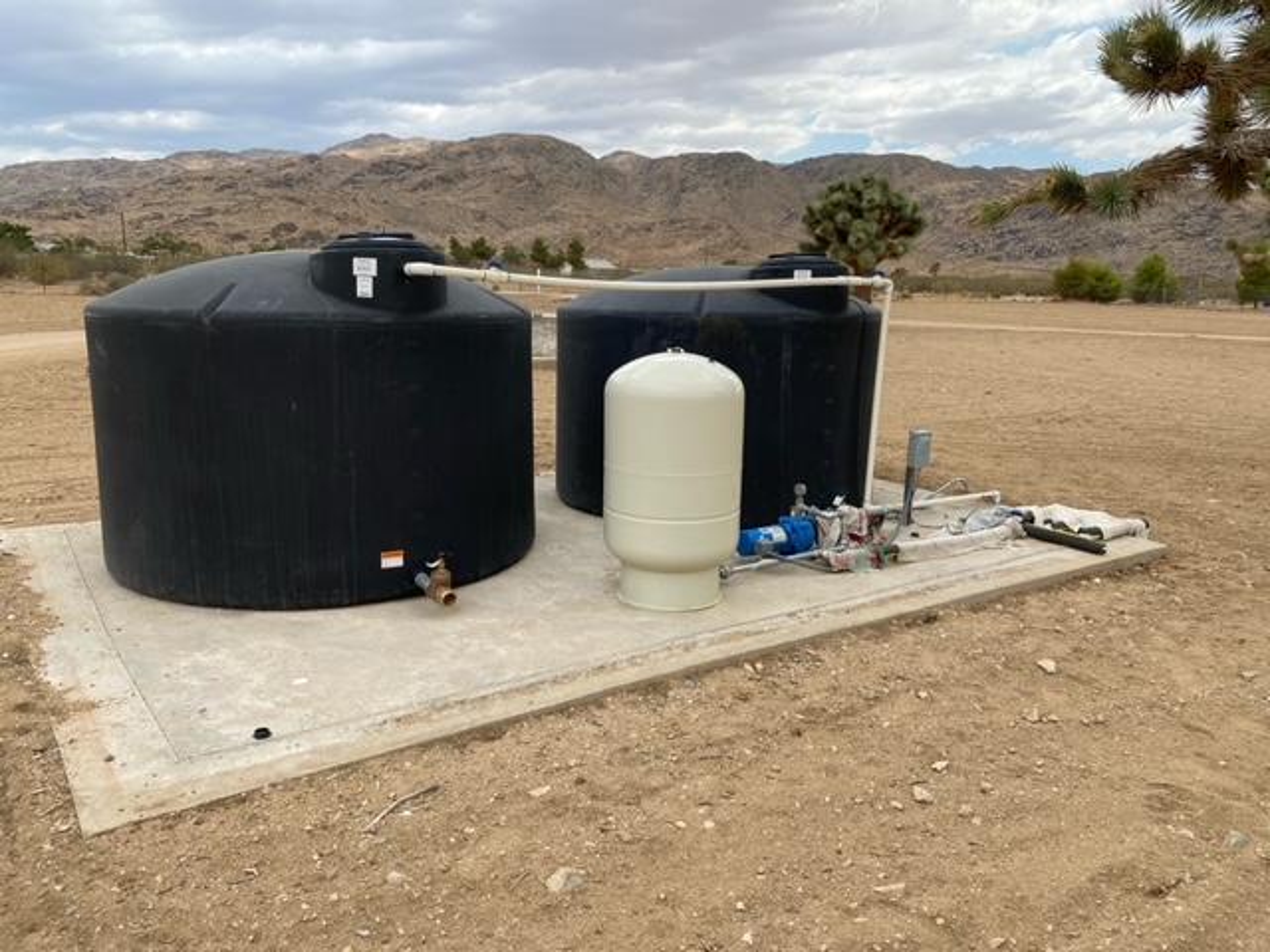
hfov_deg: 67.3
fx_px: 954
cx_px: 635
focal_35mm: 26
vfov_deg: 53.1
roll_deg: -0.3
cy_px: 476
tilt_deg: -10.9
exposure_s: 1/2028
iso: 32
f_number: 1.8
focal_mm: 4.25
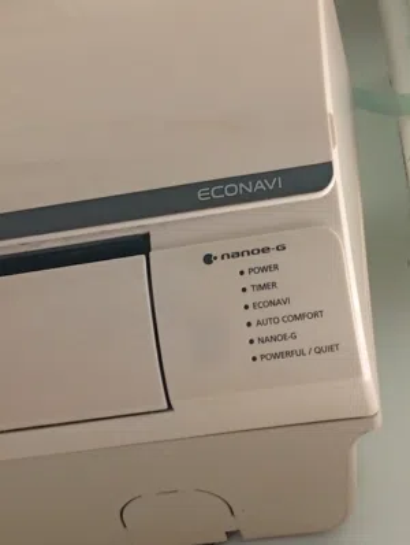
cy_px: 272
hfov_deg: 21.7
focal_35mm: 68
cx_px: 205
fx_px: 1070
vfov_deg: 28.5
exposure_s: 1/20
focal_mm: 3.98
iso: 793
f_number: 1.8
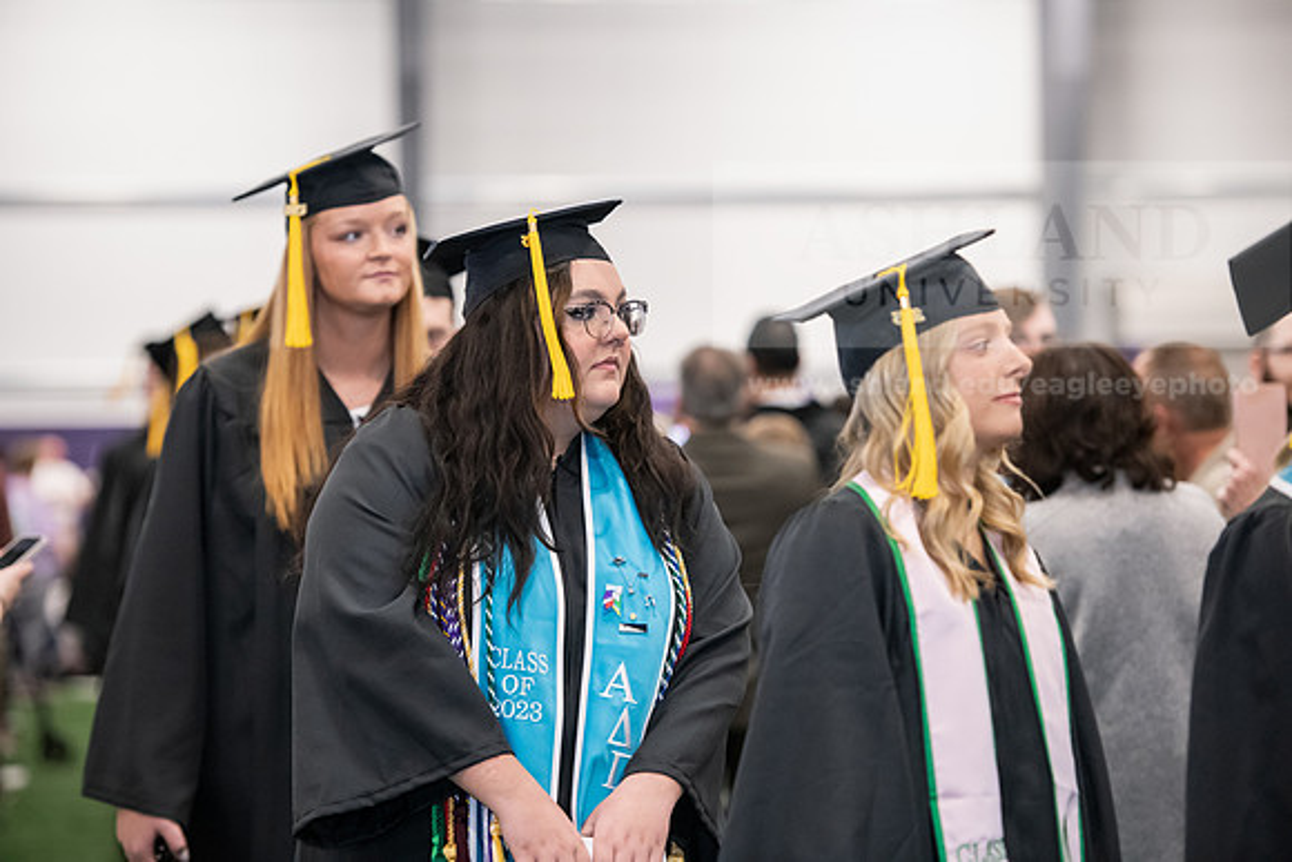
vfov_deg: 10.2
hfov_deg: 15.2
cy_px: 431
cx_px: 646
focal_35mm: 135
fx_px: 4846
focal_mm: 135
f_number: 3.2
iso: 3200
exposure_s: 1/200
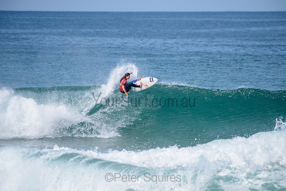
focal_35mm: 500
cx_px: 143
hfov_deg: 4.1
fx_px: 3973
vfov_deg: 2.8
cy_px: 96
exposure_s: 1/2500
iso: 250
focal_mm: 500
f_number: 6.3
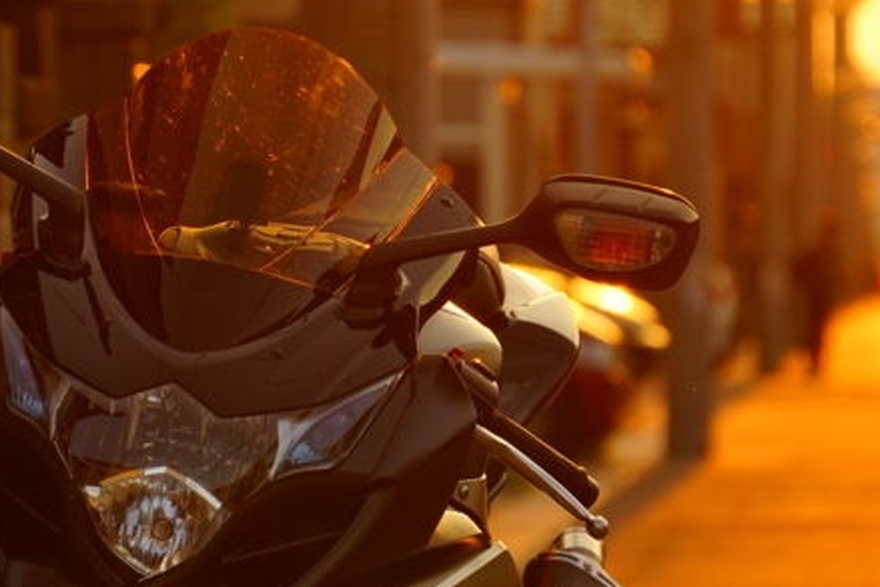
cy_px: 350
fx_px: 9927
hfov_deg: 5.1
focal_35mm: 406
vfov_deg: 3.4
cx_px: 343
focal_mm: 149
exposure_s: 1/250
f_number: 6.3
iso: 200
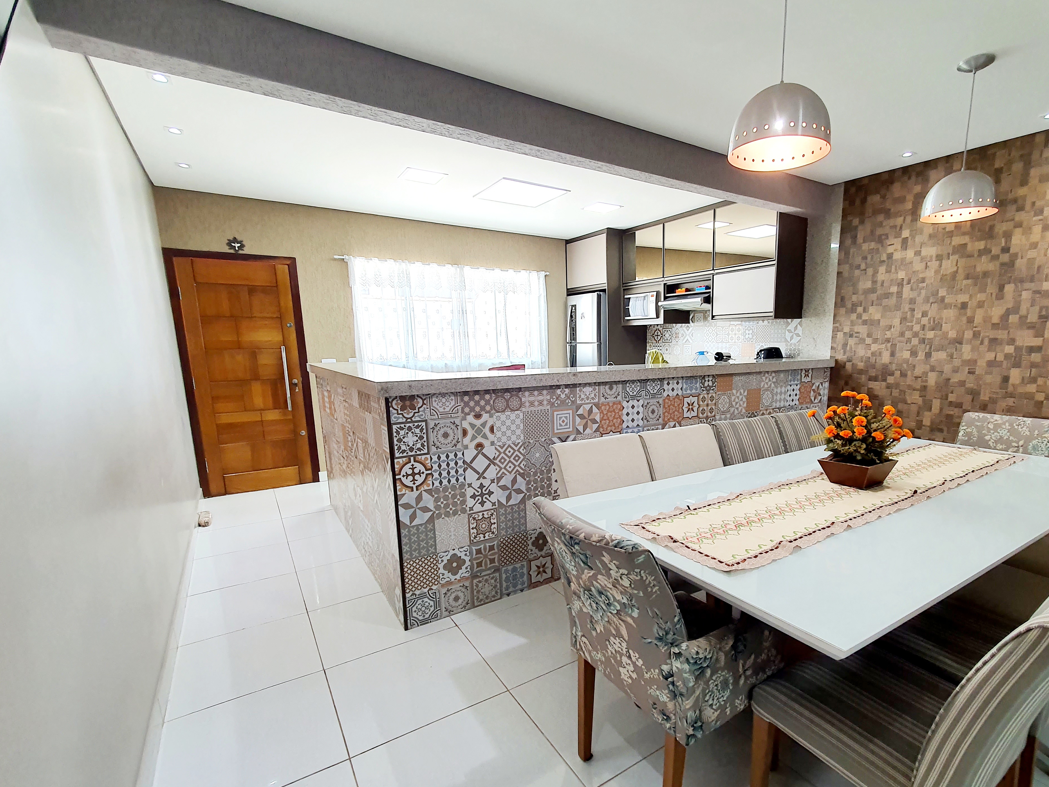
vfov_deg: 78.0
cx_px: 603
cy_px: 425
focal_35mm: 16
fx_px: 485
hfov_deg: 93.8
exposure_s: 1/60.2
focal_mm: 1.8
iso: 100
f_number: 2.2
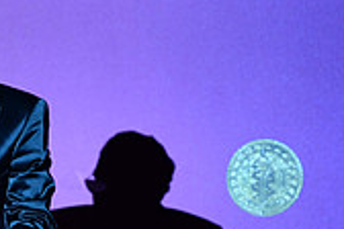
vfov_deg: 2.0
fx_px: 6612
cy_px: 261
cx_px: -37
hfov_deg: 3.0
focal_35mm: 692
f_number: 2.8
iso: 1600
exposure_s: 1/250
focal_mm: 200
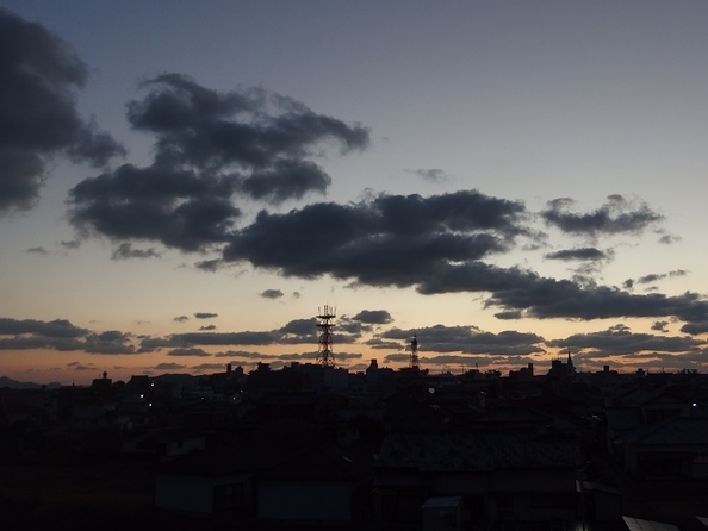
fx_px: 716
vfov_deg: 40.7
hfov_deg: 52.0
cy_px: 237
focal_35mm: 35
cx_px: 448
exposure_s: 1/80
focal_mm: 4.7
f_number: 2
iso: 100
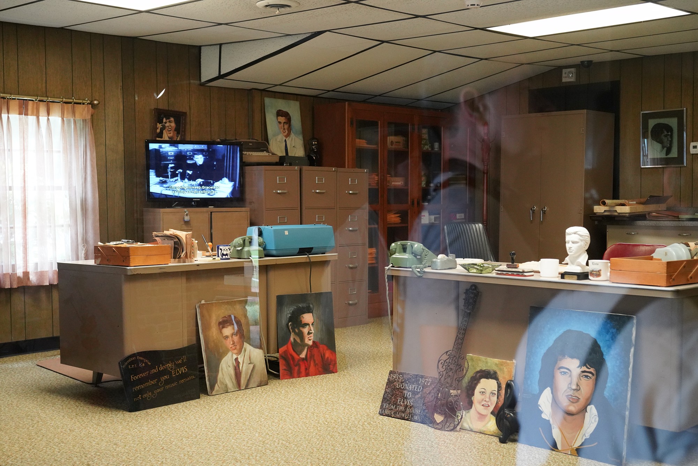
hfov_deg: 41.9
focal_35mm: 47
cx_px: 349
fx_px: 911
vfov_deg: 28.7
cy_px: 233
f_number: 5.6
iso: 6400
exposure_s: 1/100
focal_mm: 47
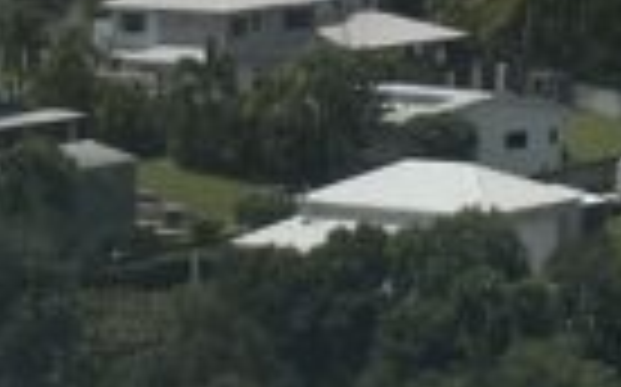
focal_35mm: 205
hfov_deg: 10.2
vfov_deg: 5.8
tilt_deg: -24.2
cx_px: 94
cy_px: 1292
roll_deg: -0.3
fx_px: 3467
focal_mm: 5.7
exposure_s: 1/16393
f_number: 1.5
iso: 32
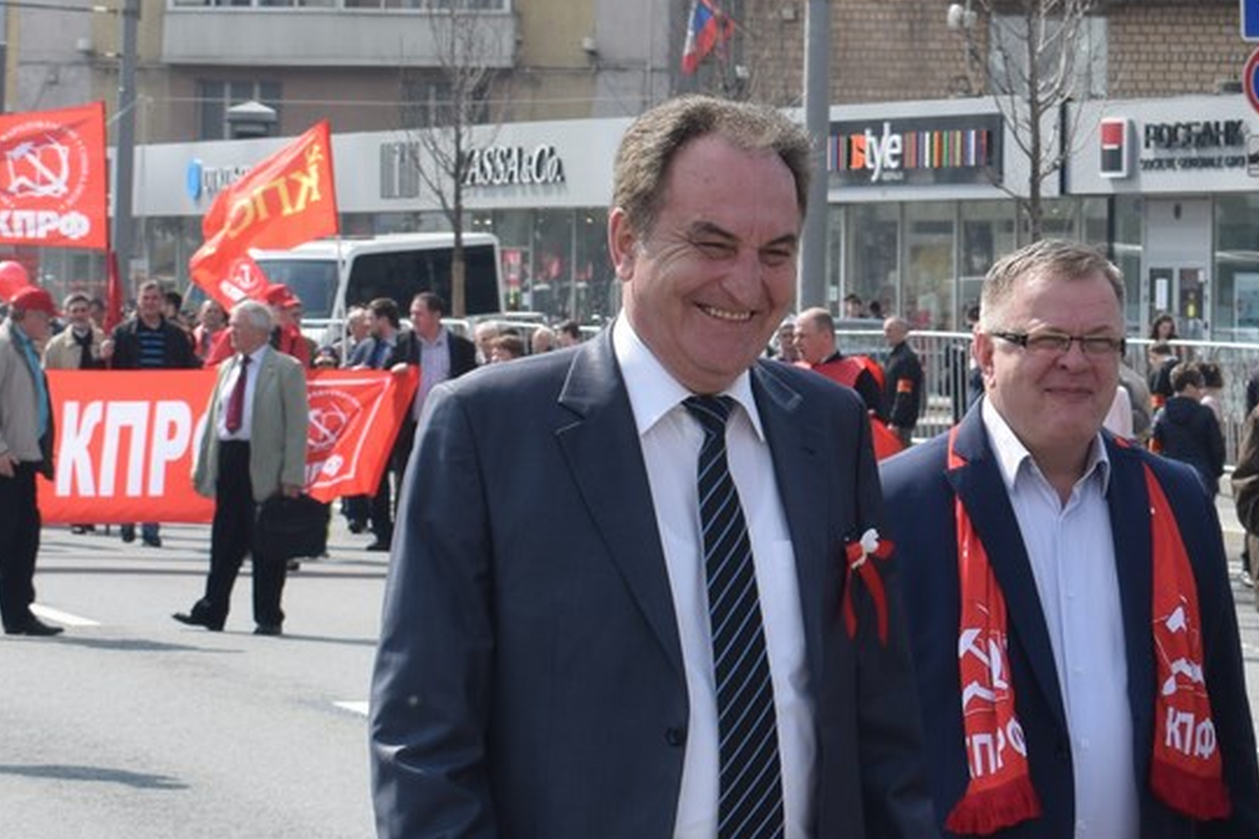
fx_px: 3777
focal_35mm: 108
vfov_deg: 12.7
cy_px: 591
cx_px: 1033
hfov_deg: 18.7
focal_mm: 38
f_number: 9
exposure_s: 1/320
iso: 200
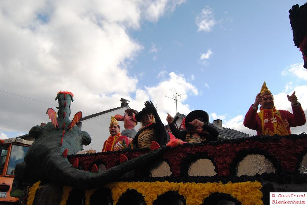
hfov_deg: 67.4
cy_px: 102
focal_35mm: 27
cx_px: 154
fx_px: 230
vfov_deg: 48.0
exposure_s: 1/125
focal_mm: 18
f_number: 5.6
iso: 125
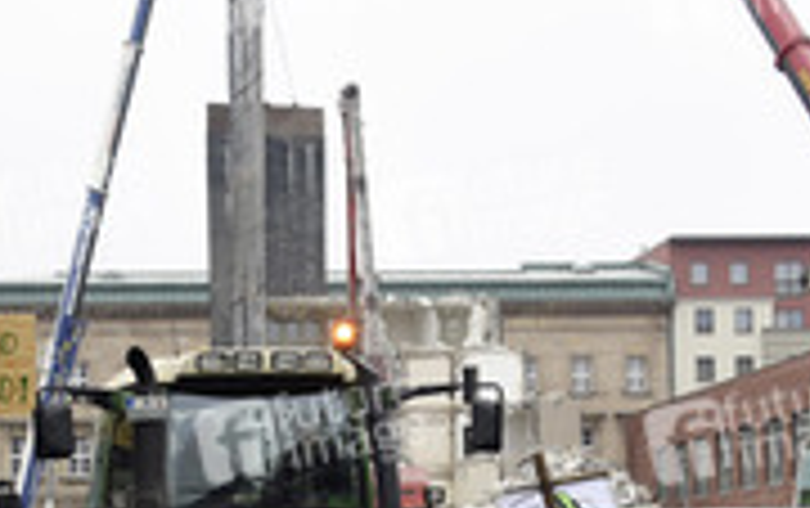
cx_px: 371
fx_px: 2254
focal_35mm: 102
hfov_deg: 20.4
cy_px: 544
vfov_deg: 12.7
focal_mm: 40
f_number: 5.6
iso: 320
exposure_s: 1/125
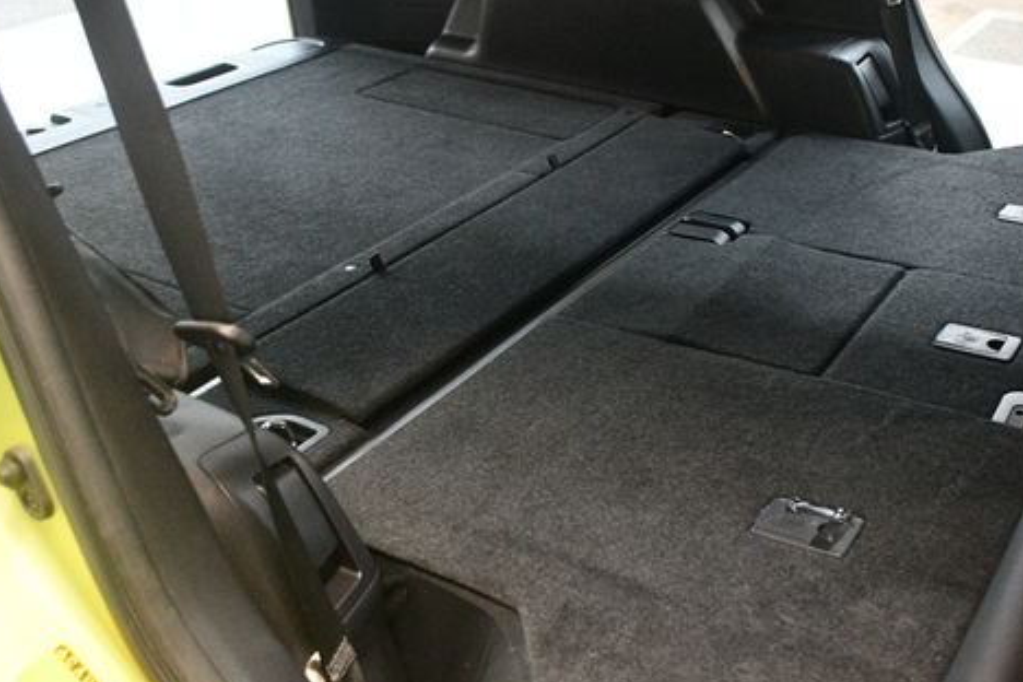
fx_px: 1165
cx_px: 634
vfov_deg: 32.6
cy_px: 324
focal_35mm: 41
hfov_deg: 47.0
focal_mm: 20
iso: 4500
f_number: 3.5
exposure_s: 1/60
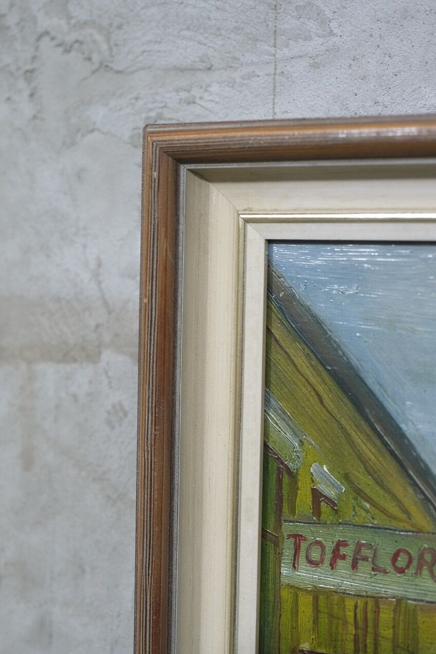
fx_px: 1272
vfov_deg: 28.8
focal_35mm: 70
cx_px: 218
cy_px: 327
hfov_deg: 19.5
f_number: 4
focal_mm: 46.6
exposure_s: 1/70
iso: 2500
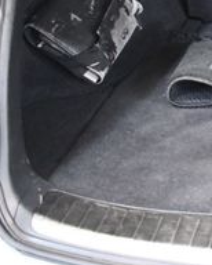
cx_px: 388
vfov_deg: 18.0
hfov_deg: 13.4
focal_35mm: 103
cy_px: -17
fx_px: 807
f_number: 3.8
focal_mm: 22
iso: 5600
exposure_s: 1/60
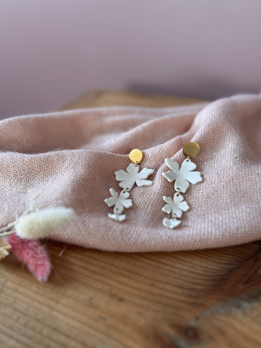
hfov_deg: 56.8
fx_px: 241
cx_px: 130
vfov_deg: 71.6
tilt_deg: -30.2
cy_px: 174
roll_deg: +1.6
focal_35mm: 24
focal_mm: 6.76
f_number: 1.78
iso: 160
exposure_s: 1/121
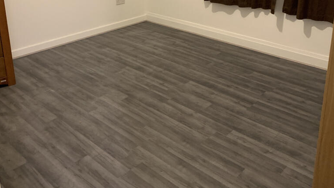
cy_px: 25
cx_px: 167
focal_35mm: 38
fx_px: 337
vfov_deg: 30.1
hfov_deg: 52.8
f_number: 1.8
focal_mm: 4.25
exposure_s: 1/25
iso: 400
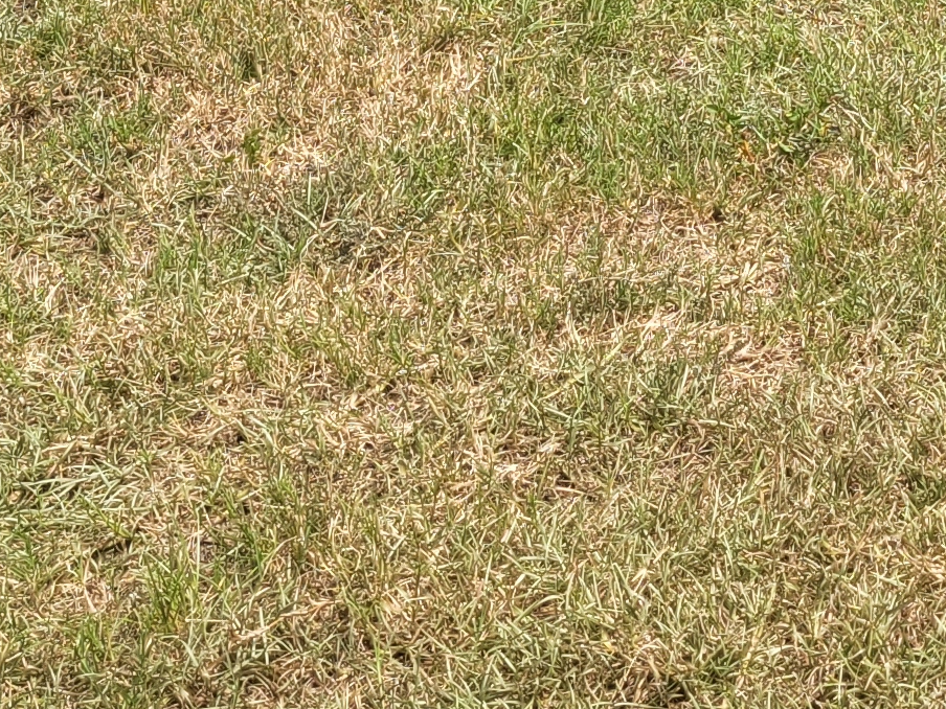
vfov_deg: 11.4
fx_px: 3170
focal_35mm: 116
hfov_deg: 16.3
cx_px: 1140
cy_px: -770
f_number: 1.8
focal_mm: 5.4
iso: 40
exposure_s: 1/1525
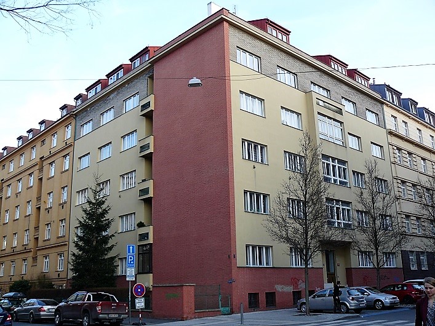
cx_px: 218
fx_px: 452
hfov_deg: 51.4
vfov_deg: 39.6
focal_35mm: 36
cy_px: 163
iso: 100
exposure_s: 1/80
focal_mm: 6
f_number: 2.8
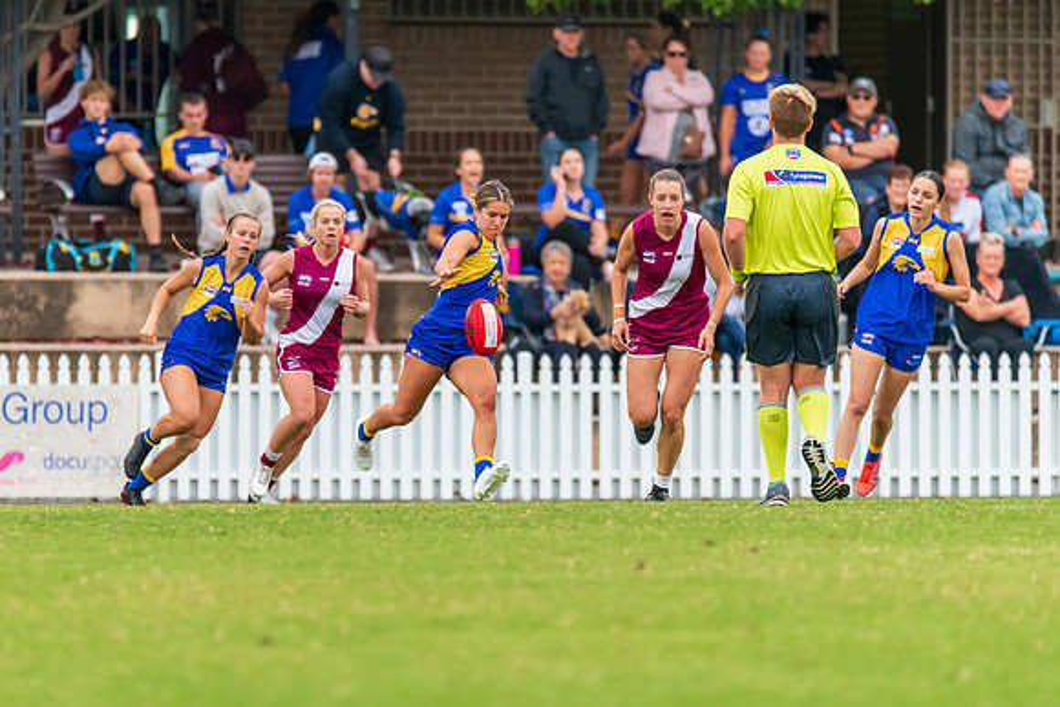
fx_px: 21131
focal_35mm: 718
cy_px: 396
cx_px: 426
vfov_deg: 1.9
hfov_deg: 2.9
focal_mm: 600
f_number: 6.3
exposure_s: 1/1250
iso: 1800
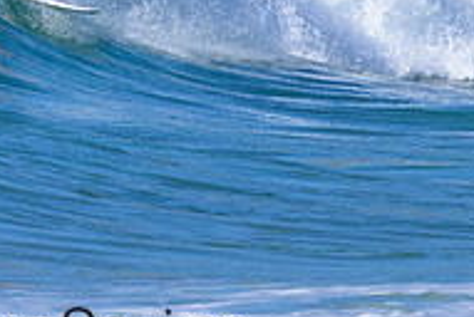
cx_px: 57
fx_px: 31952
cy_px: -80
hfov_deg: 0.8
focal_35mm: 2423
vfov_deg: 0.6
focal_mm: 800
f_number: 11
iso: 1000
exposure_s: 1/2000
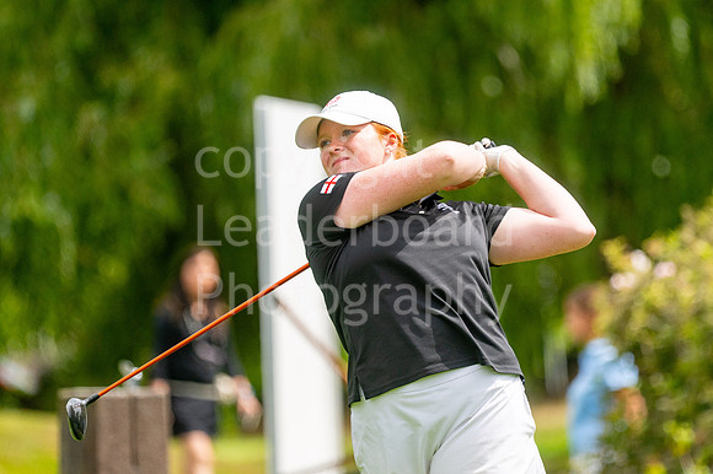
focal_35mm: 450
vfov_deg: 3.1
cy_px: 237
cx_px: 356
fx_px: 8907
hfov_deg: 4.6
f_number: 4
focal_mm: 300
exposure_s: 1/3200
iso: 320
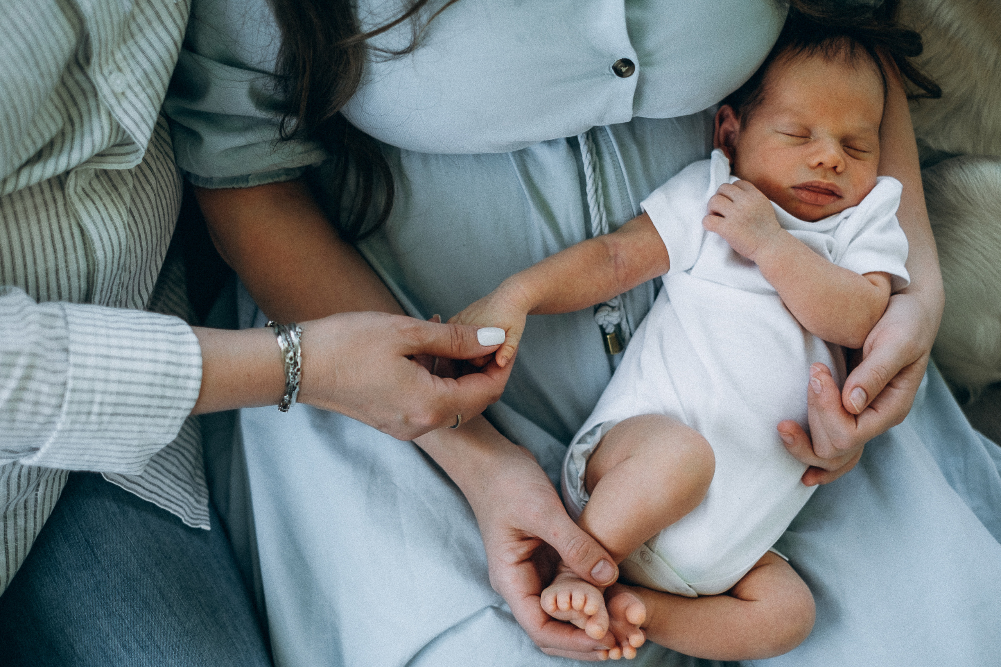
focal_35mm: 53
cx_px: 500
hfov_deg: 37.5
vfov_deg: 25.5
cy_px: 334
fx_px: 1474
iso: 250
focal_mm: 35
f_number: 1.4
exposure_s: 1/500
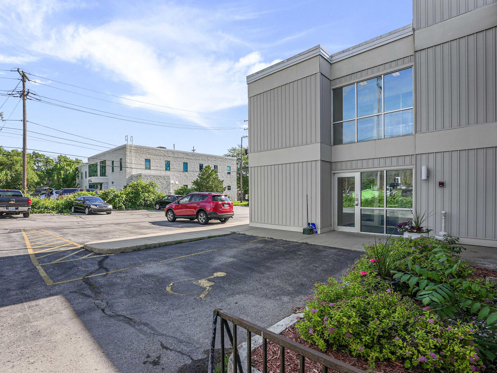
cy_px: 187
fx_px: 249
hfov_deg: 89.8
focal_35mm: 17
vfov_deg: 73.7
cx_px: 239
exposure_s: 1/500
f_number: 7.1
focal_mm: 15.3
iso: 200
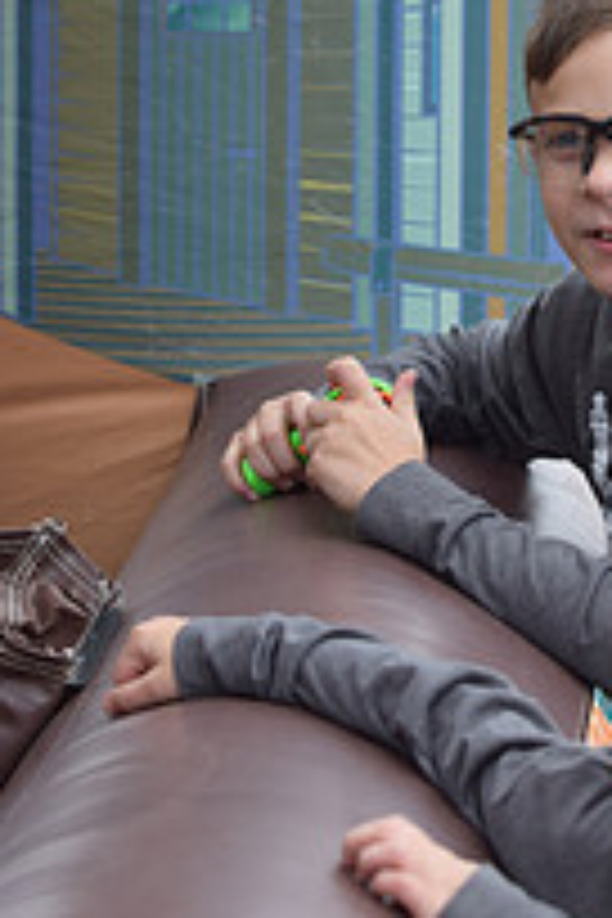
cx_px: 662
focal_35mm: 258
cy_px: 180
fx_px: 6578
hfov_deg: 5.3
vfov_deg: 8.0
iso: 200
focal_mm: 78
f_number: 3.5
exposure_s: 1/400
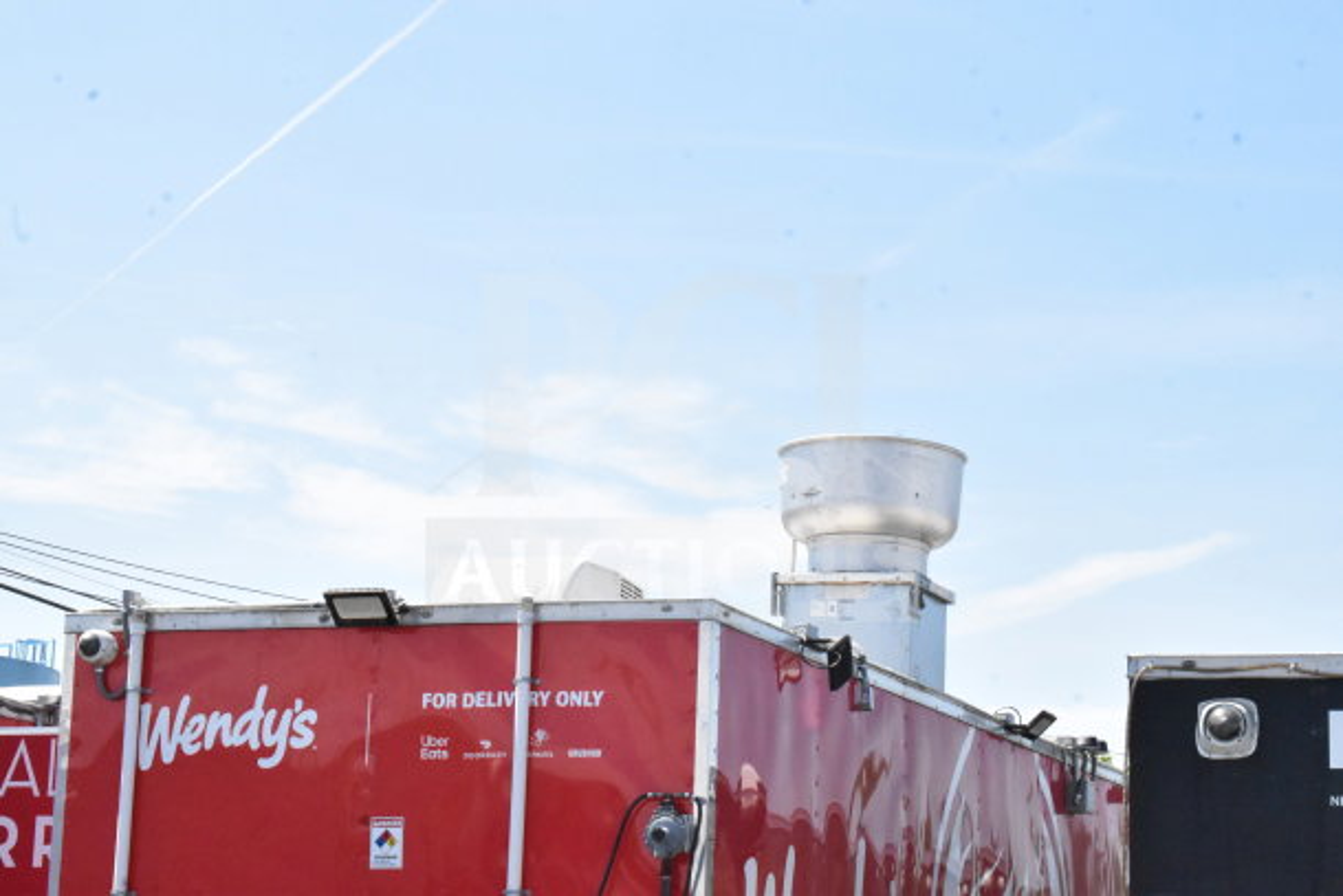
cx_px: 672
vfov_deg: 16.6
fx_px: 3078
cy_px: 448
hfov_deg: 24.6
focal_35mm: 82
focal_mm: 55
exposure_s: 1/2000
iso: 6400
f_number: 22
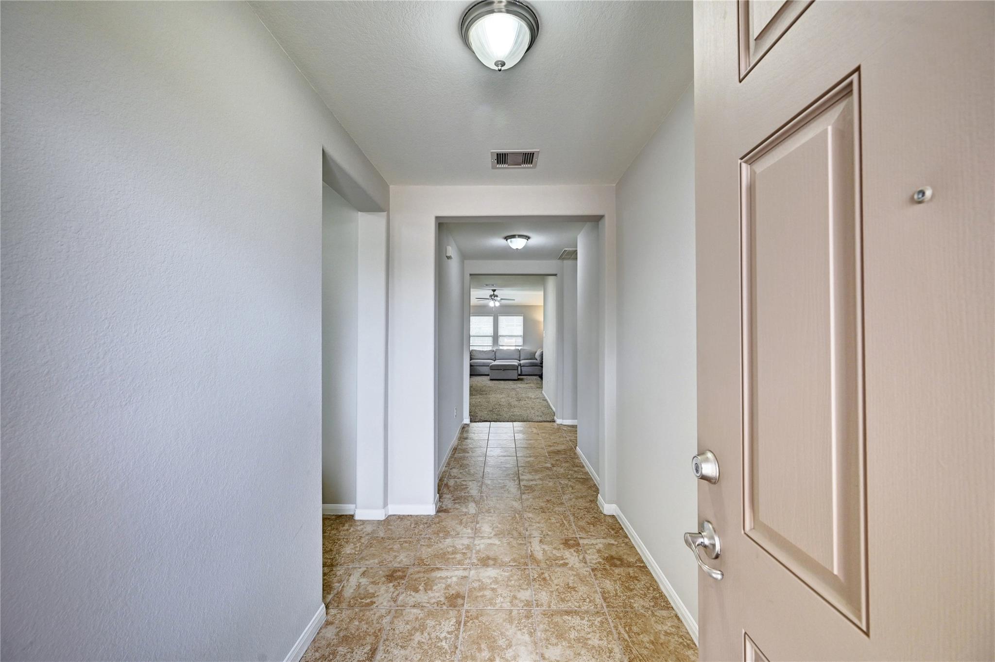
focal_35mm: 14
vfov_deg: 81.1
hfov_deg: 104.3
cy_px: 331
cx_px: 498
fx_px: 387
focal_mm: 14
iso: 400
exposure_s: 1/13
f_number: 8
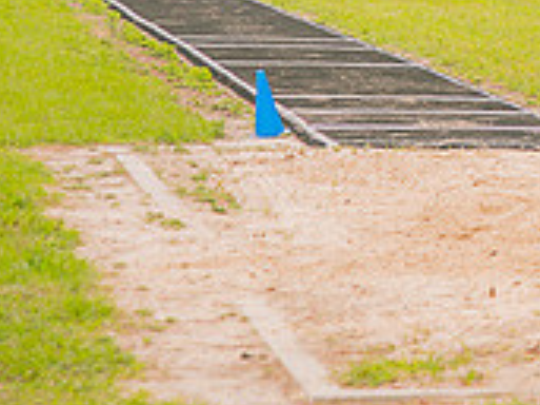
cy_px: -9
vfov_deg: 5.3
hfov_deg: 7.0
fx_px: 4365
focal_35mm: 280
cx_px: 783
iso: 200
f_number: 4
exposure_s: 1/200
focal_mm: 86
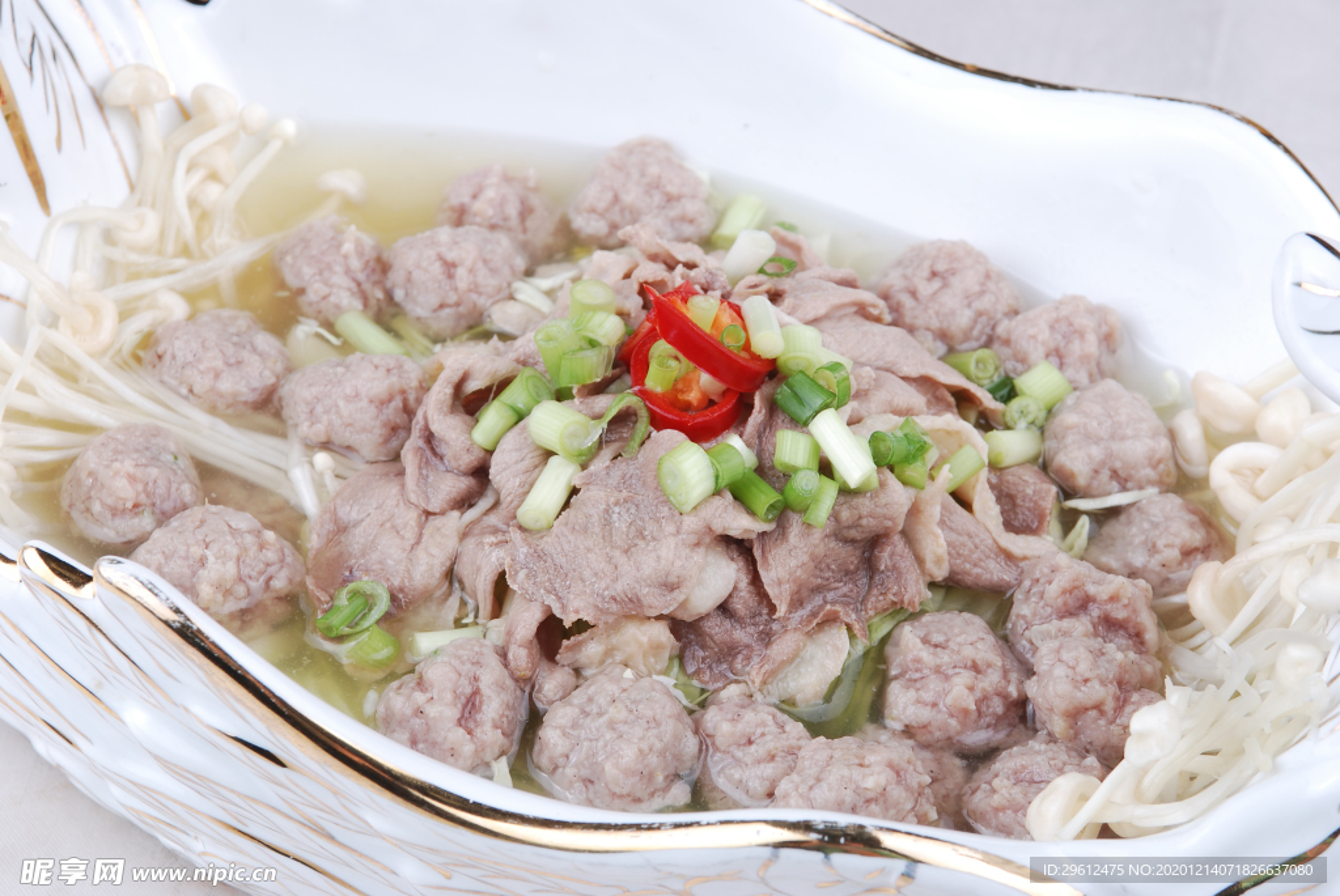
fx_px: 3912
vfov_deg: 13.1
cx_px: 670
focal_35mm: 105
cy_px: 448
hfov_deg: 19.4
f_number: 14
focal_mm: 70
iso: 100
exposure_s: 1/125
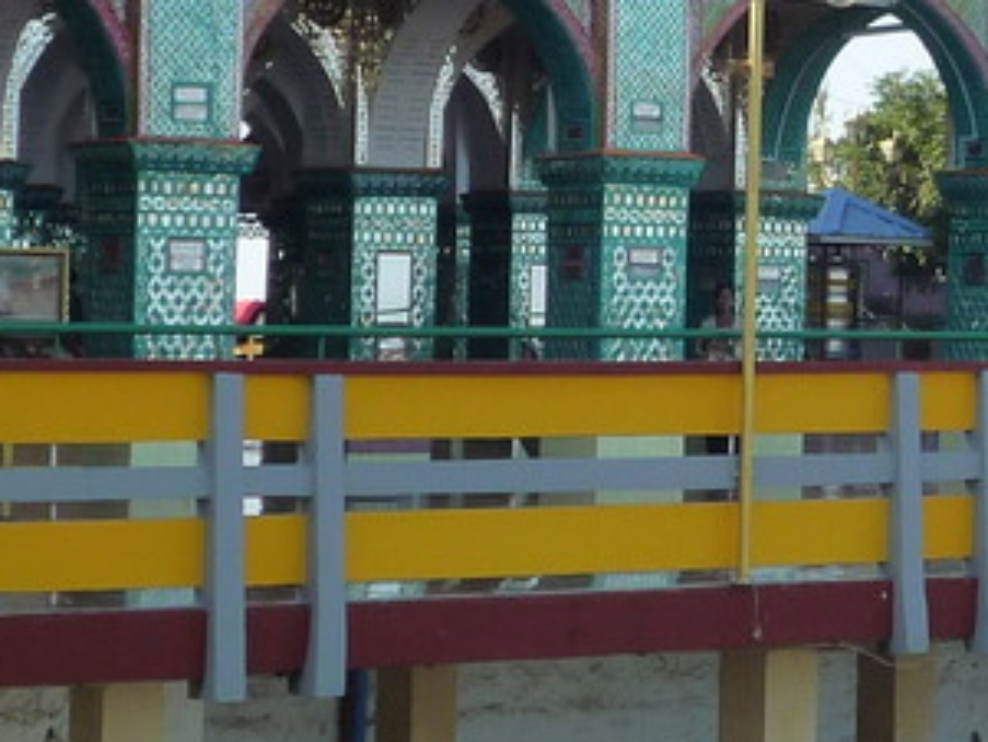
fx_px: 4169
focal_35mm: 146
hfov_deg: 13.3
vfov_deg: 10.1
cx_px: 1054
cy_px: 66
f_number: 4
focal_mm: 6.8
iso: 160
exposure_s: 1/400
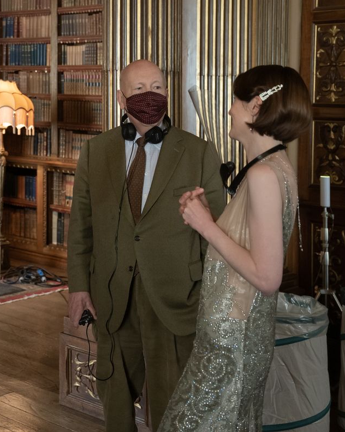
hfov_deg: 25.7
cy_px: 214
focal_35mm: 57
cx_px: 25
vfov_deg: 33.0
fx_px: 728
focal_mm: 40
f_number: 4
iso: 4000
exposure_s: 1/80
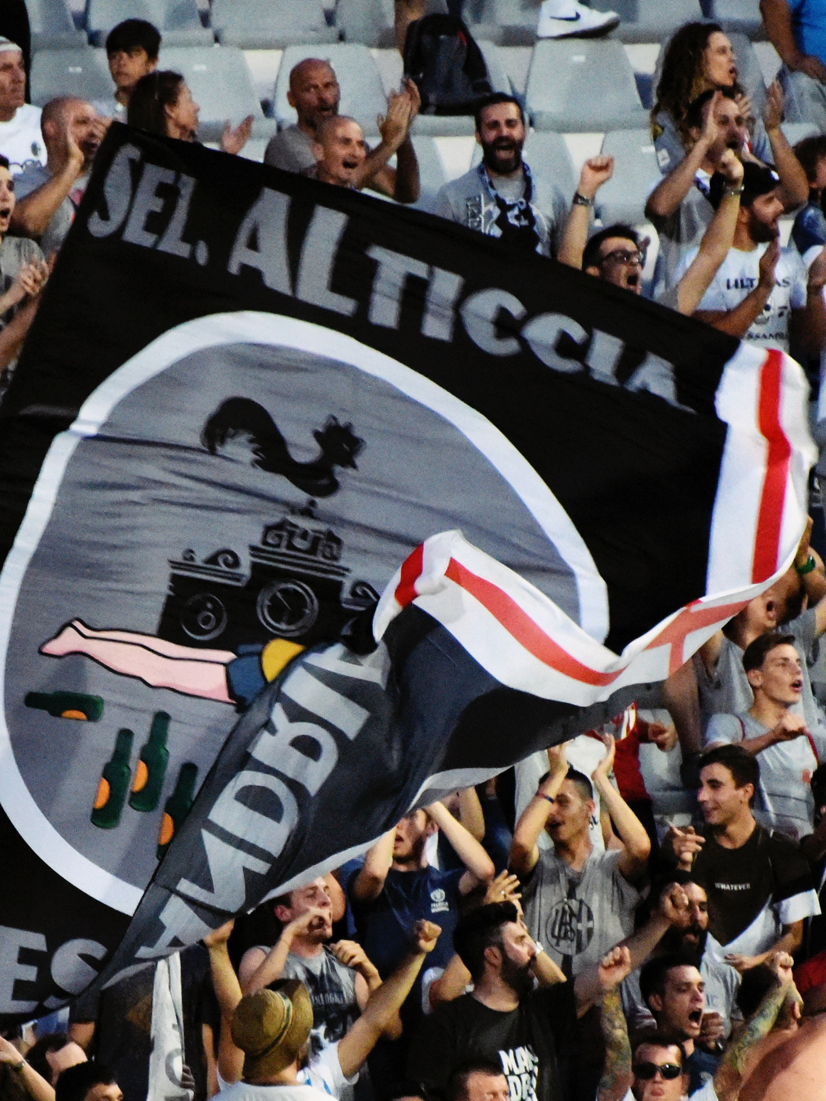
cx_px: 134
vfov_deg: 2.6
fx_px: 24055
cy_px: 815
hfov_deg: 2.0
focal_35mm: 756
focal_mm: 300
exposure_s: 1/320
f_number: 5.6
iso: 8000
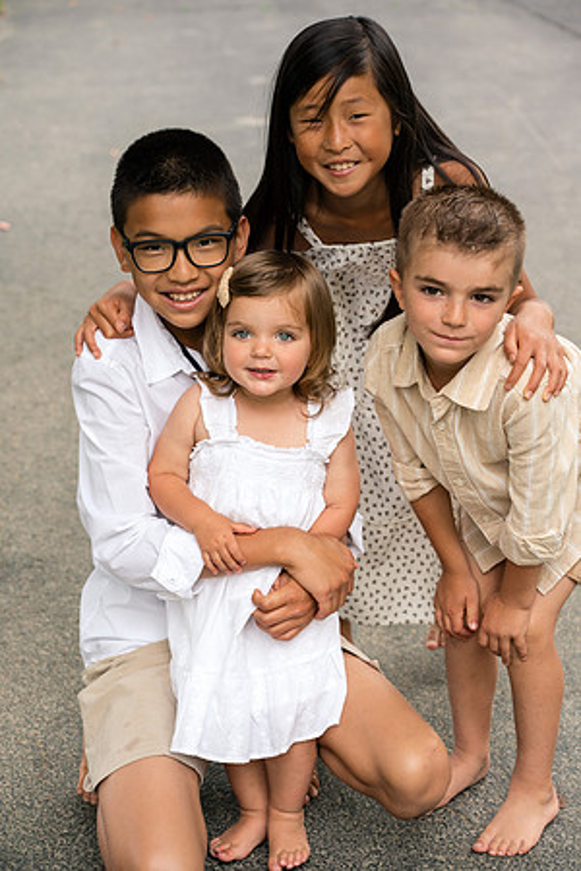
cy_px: 436
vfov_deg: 23.9
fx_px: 2058
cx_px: 290
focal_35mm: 85
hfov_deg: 16.1
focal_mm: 85
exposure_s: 1/320
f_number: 5
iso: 500
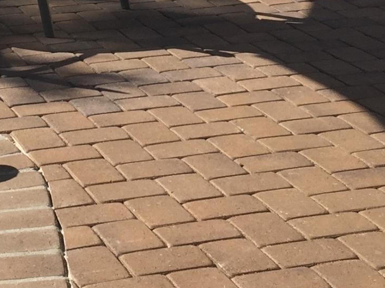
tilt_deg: -9.7
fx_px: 1346
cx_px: 61
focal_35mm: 121
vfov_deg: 11.9
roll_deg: +0.5
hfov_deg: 16.1
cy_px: -80
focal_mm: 4.15
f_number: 2.2
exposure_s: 1/1582
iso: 32
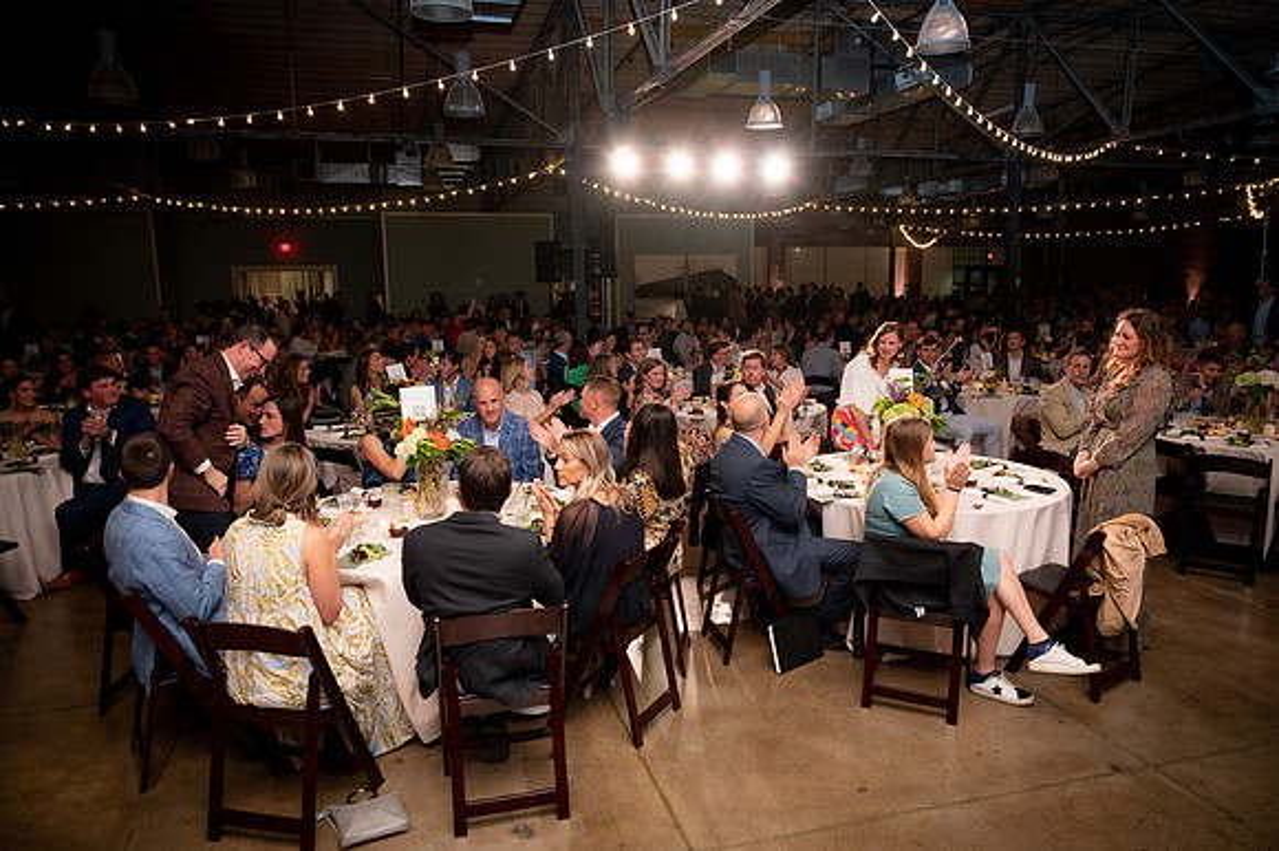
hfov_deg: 73.8
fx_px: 852
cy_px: 426
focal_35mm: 24
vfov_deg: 53.1
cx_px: 640
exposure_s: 1/200
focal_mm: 24
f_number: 3.5
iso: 1600
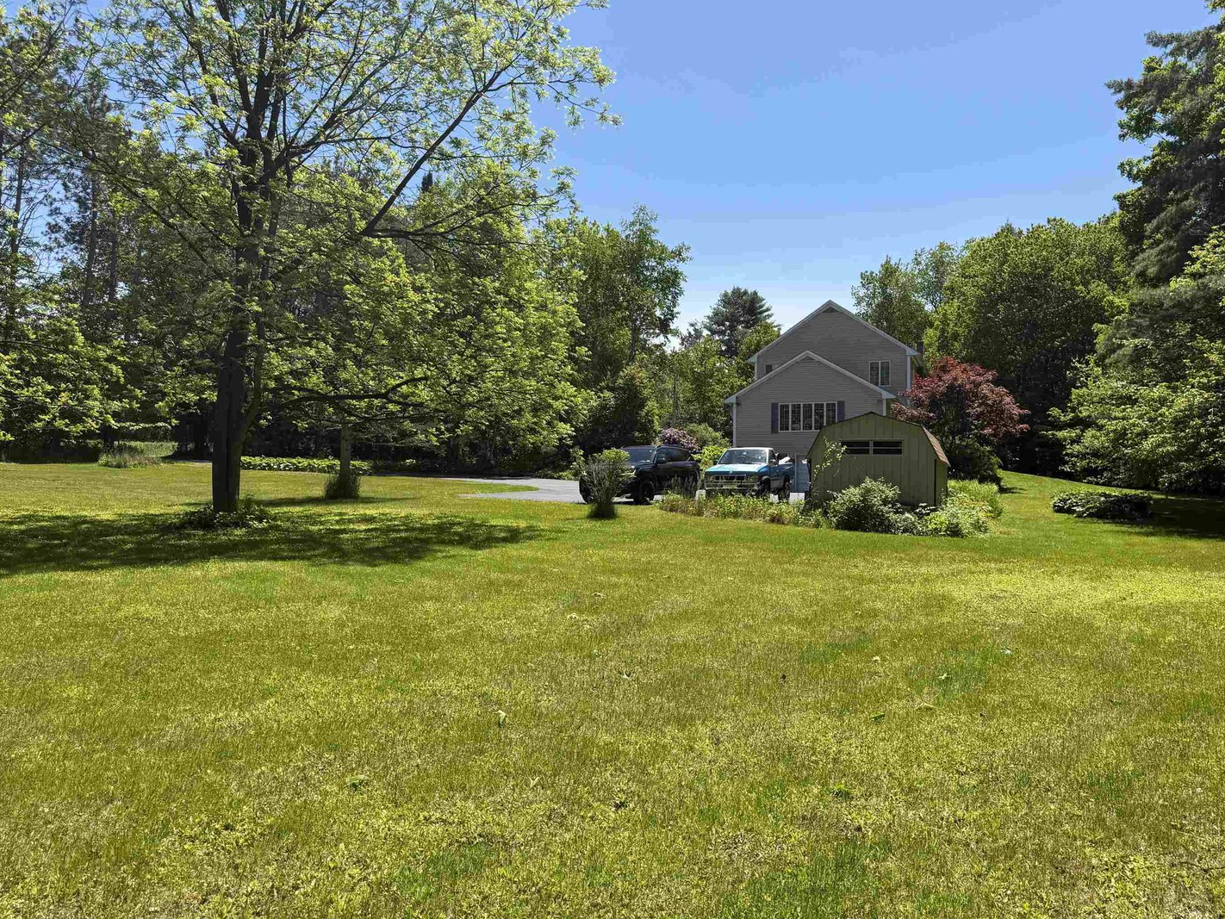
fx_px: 956
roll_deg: +0.1
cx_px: 685
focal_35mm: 27
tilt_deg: +1.0
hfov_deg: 65.1
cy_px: 463
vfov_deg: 51.4
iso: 80
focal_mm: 6.76
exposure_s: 1/3425
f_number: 1.78
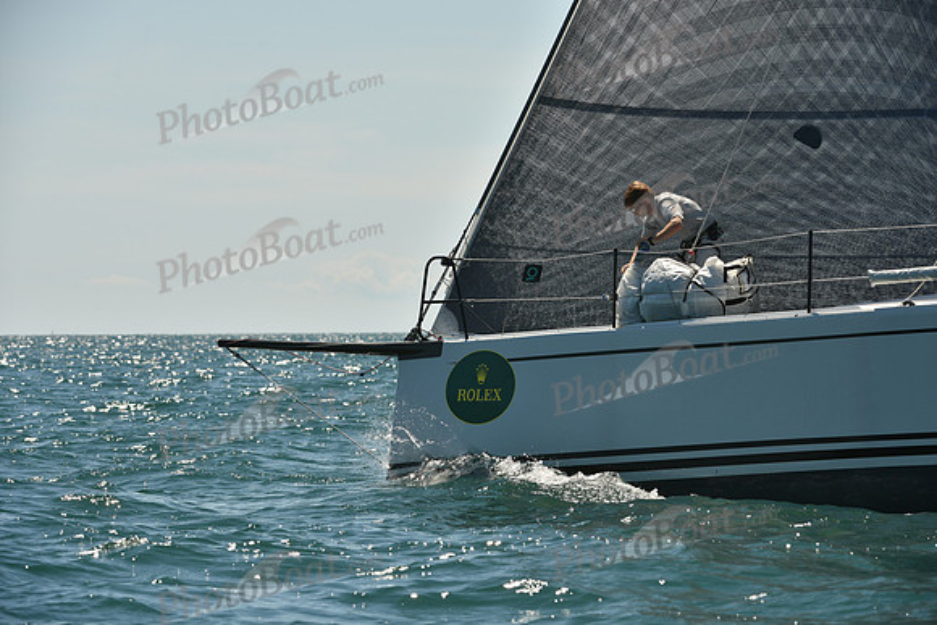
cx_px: 468
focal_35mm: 200
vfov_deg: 6.9
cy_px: 312
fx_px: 5207
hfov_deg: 10.3
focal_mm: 200
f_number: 9
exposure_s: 1/1000
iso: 250
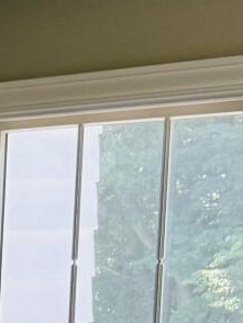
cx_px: -519
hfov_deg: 7.8
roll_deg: -0.5
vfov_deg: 11.5
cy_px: 525
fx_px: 1523
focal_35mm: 163
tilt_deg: -7.3
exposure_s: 1/126
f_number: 1.78
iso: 100
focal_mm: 6.76
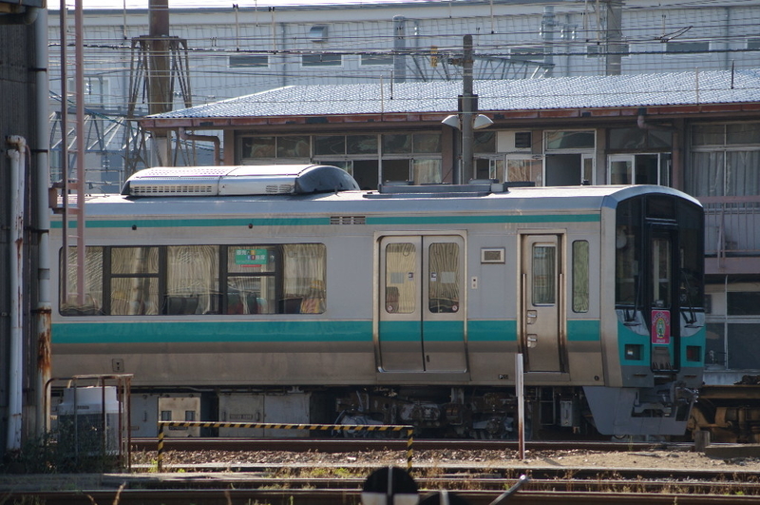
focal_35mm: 300
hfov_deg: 6.9
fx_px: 6324
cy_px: 252
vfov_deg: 4.6
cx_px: 380
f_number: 7.1
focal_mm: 200
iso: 200
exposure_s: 1/500
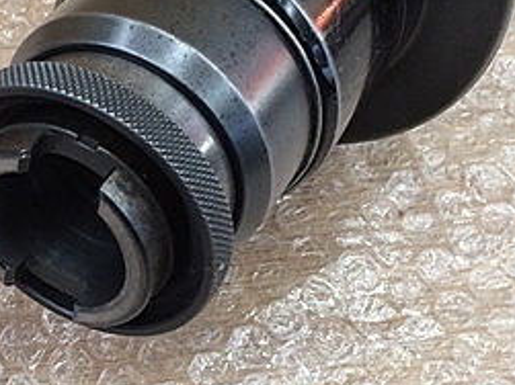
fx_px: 1100
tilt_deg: -53.6
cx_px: 12
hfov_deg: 25.2
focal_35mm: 74
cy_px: 223
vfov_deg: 19.9
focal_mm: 4.15
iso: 80
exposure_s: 1/30
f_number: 2.2
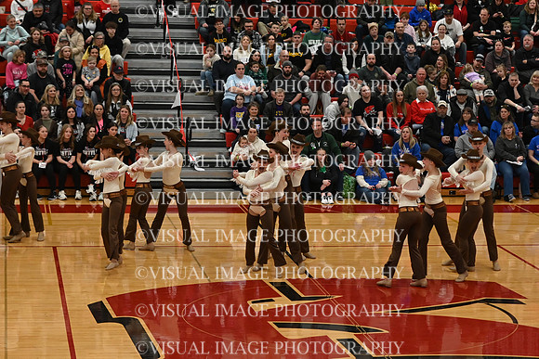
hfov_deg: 19.5
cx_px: 270
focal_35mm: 105
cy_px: 180
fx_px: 1572
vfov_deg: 13.0
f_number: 4
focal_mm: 70
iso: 3200
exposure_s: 1/400
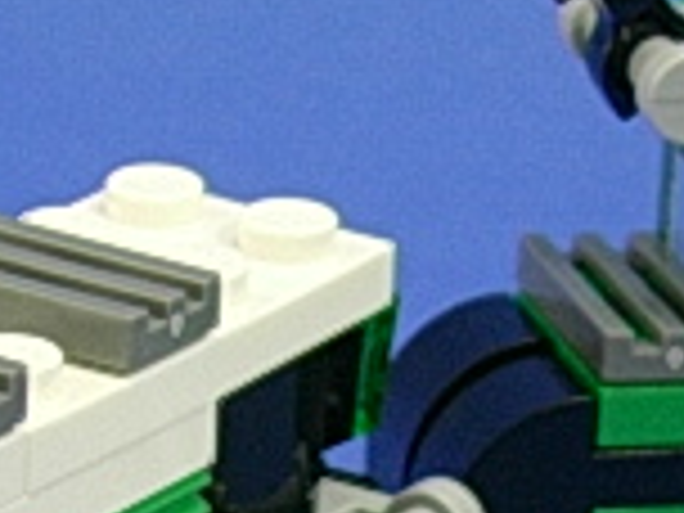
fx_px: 4979
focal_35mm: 252
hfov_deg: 7.9
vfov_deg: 5.9
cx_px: 382
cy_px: 639
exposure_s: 1/14.6
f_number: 3.4
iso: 70
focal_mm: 9
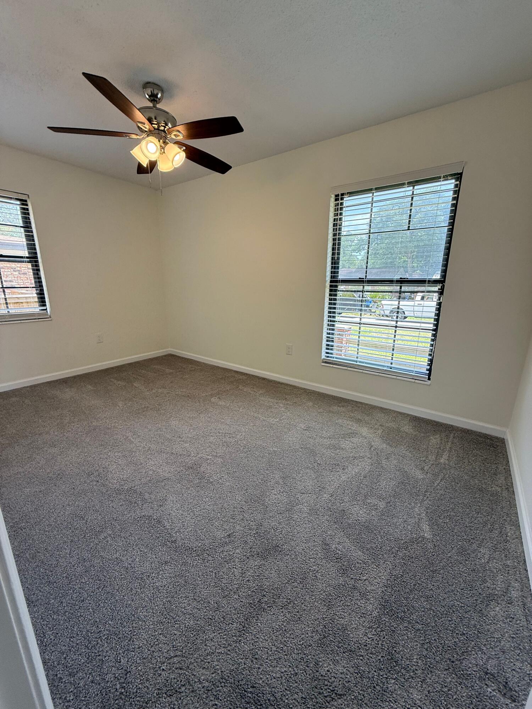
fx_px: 287
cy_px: 354
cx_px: 266
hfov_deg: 85.7
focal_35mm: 14
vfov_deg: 102.1
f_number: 2.2
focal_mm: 2.22
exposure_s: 1/132
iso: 64
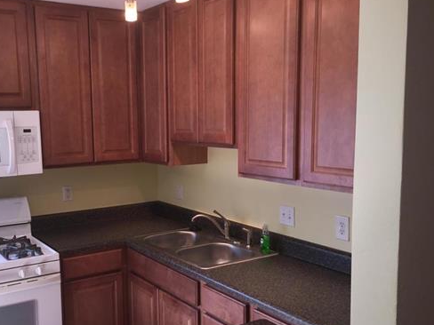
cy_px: 178
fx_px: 476
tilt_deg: -6.5
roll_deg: +0.8
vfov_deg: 37.7
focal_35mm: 38
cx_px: 159
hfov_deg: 48.5
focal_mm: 4.15
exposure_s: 1/43
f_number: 2.2
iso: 32
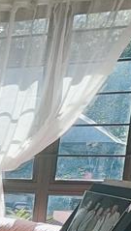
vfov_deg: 21.8
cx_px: -247
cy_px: 272
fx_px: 560
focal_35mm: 91
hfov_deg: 10.2
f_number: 1.7
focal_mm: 4.7
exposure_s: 1/100
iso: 50
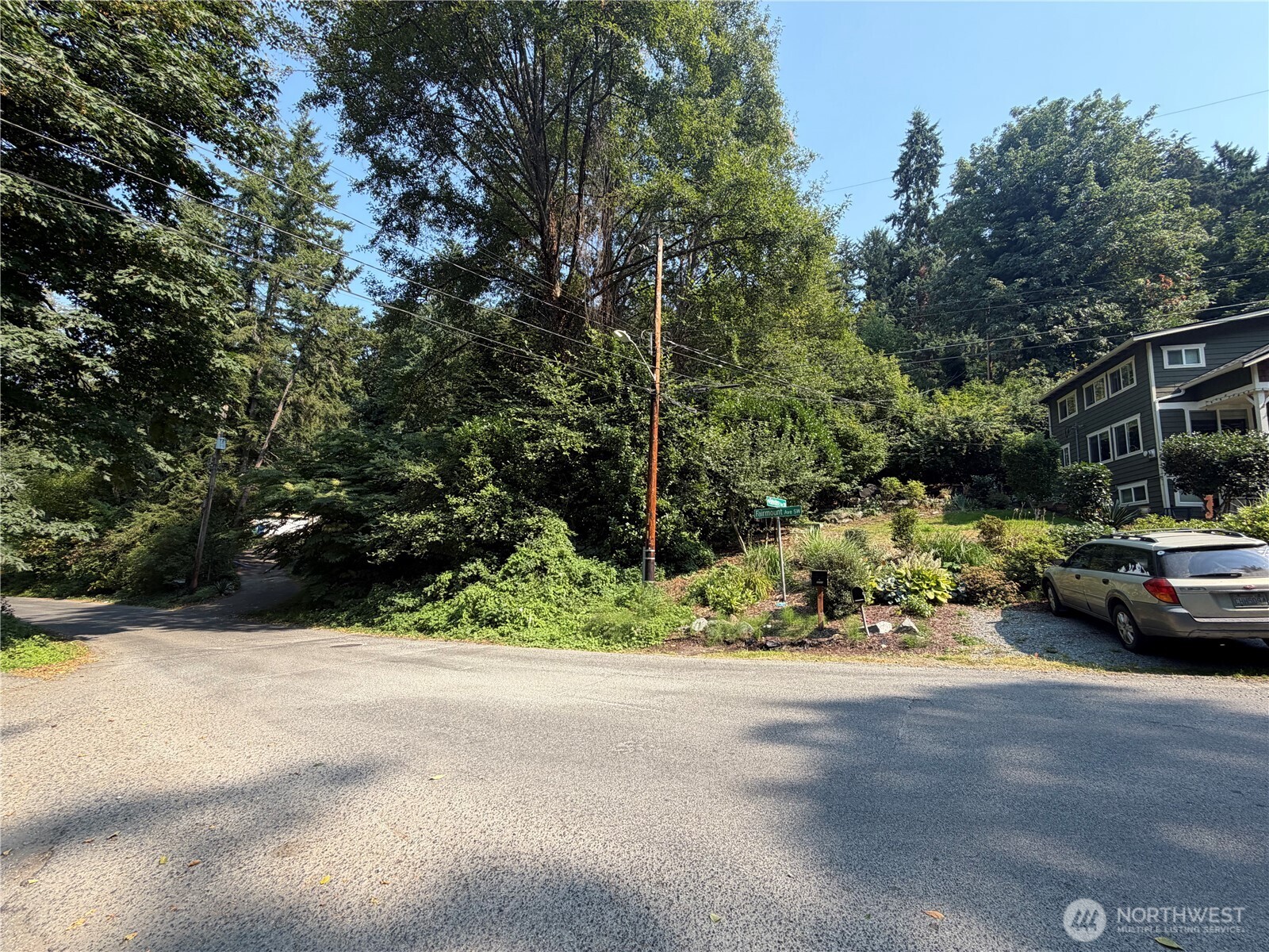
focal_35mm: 14
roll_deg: -2.5
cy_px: 476
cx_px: 634
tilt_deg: +9.0
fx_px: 513
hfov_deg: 102.1
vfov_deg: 85.7
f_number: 2.2
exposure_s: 1/502
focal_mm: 2.22
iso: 40
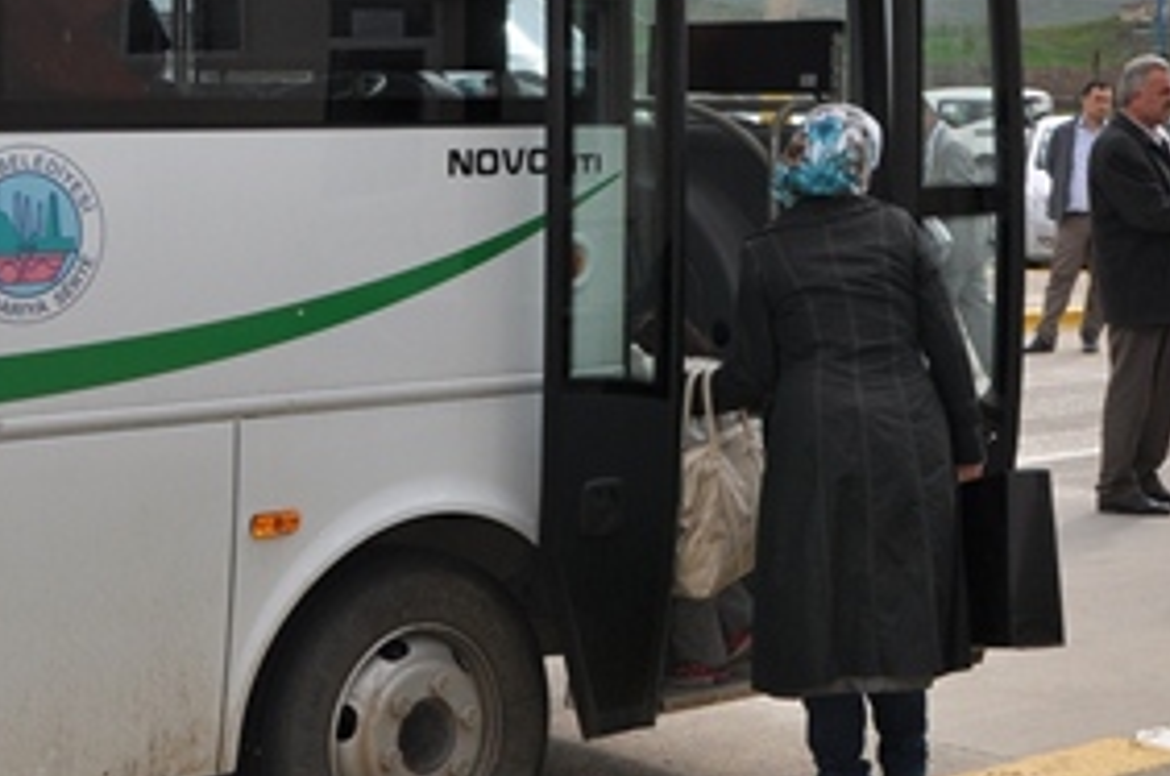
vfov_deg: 15.2
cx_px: 842
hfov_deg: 22.6
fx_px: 2901
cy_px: 230
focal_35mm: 89
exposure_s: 1/200
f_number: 13
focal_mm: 21
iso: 200
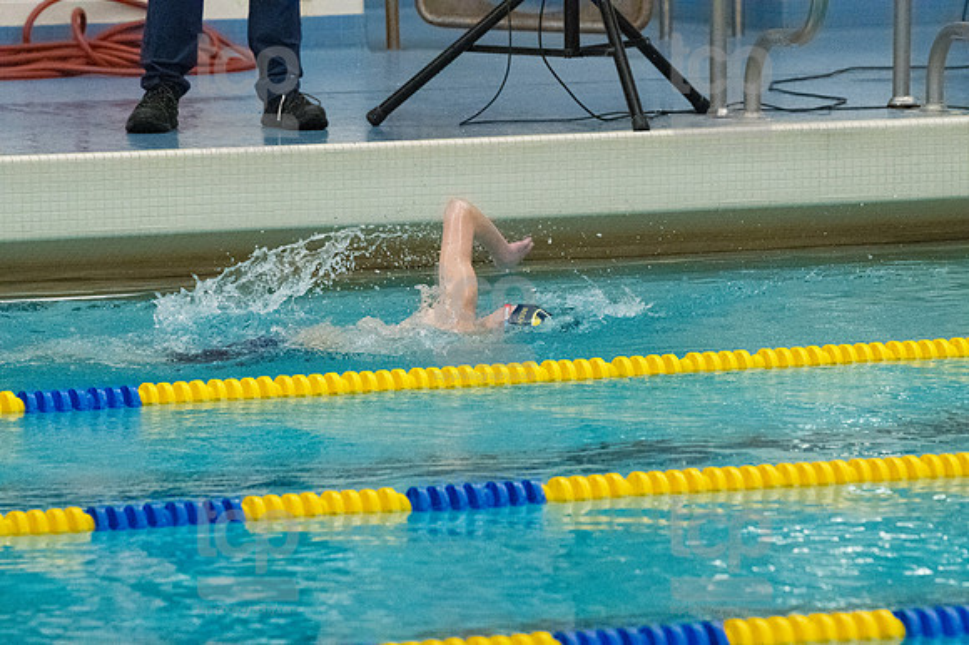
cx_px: 484
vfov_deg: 4.6
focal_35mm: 300
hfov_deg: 6.9
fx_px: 8070
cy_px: 322
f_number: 5
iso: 10000
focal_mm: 200
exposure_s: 1/1250
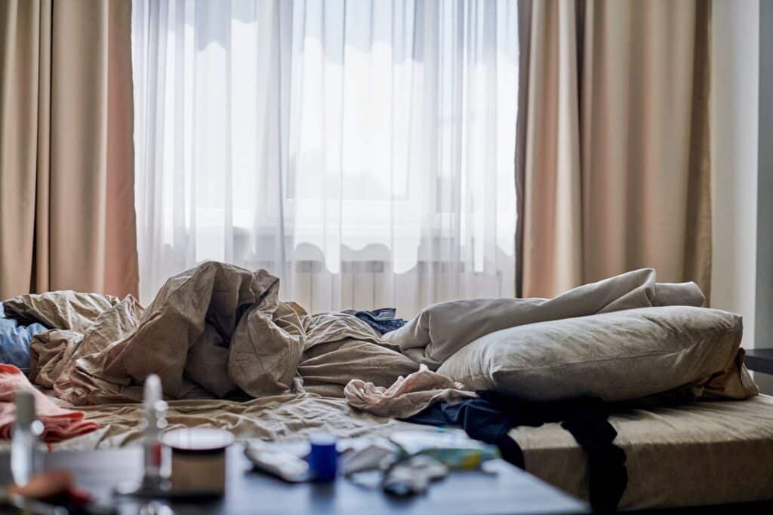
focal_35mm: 50
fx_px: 1074
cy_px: 258
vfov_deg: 27.0
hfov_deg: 39.6
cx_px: 386
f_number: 2.8
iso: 160
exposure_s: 1/1600
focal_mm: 50
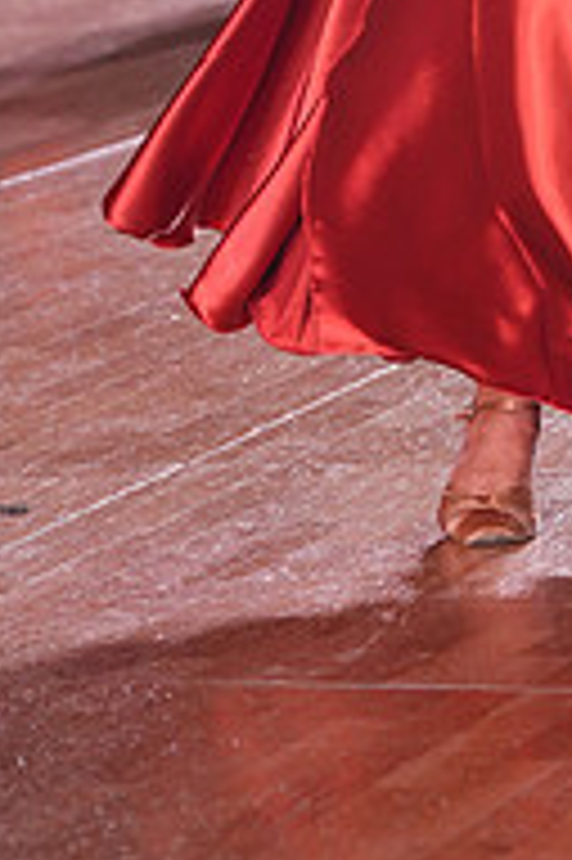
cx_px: 682
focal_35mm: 286
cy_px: -387
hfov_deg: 4.8
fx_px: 6828
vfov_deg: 7.1
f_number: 4
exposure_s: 1/400
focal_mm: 94
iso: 1600
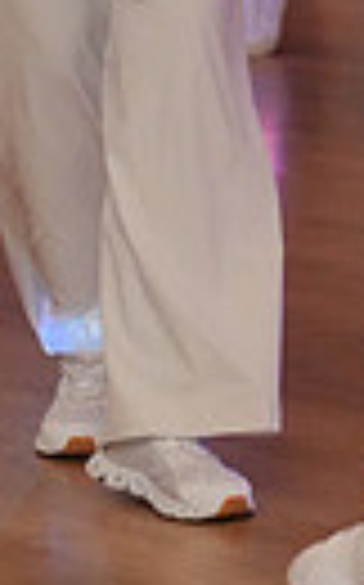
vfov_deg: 5.5
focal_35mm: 381
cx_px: 151
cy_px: -297
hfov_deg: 3.4
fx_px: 6061
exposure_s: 1/250
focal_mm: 84
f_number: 3.5
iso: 8000
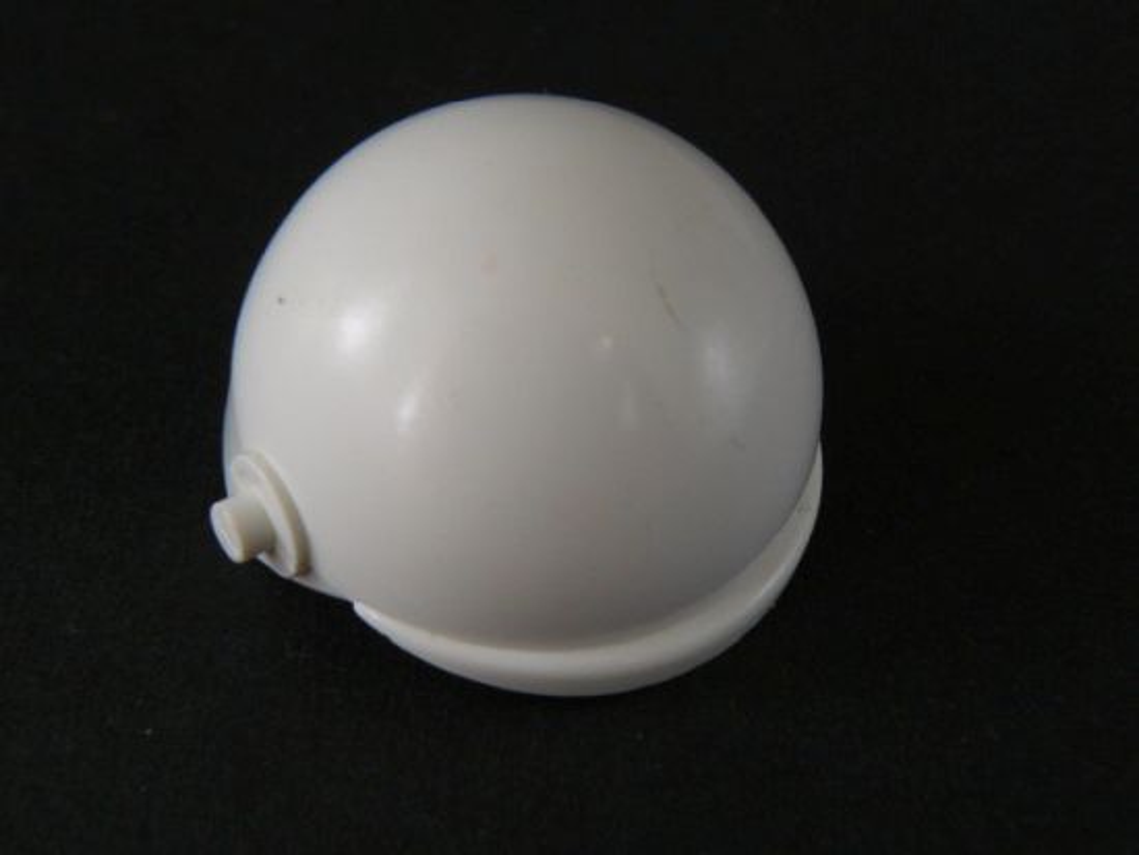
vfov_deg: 26.1
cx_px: 570
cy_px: 428
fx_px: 1843
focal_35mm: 56
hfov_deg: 34.3
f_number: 4
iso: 100
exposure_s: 1/30
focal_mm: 6.1
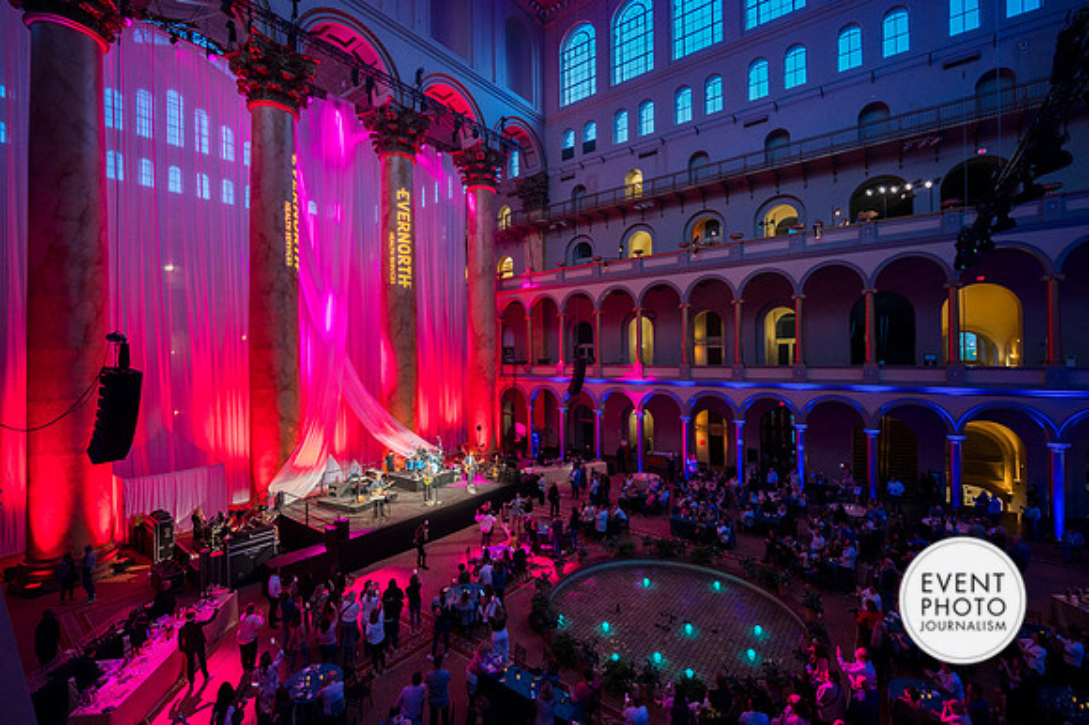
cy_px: 348
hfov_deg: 99.4
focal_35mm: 15
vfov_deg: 76.2
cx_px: 543
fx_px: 461
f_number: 4
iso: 1600
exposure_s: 1/80
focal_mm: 14
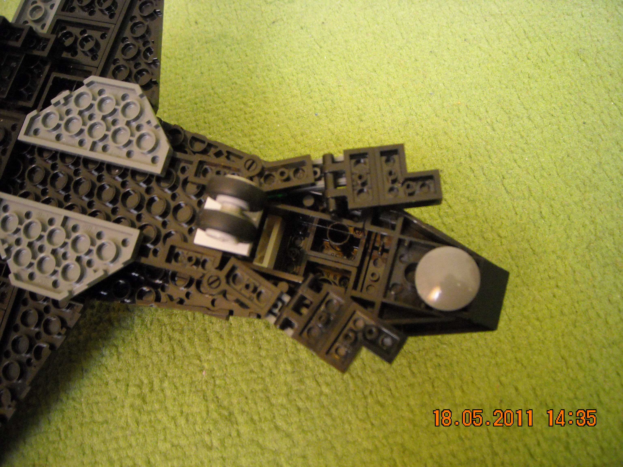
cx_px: 312
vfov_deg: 40.7
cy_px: 234
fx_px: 630
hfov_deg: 52.6
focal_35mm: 35
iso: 400
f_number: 2.8
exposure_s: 1/14
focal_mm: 5.7
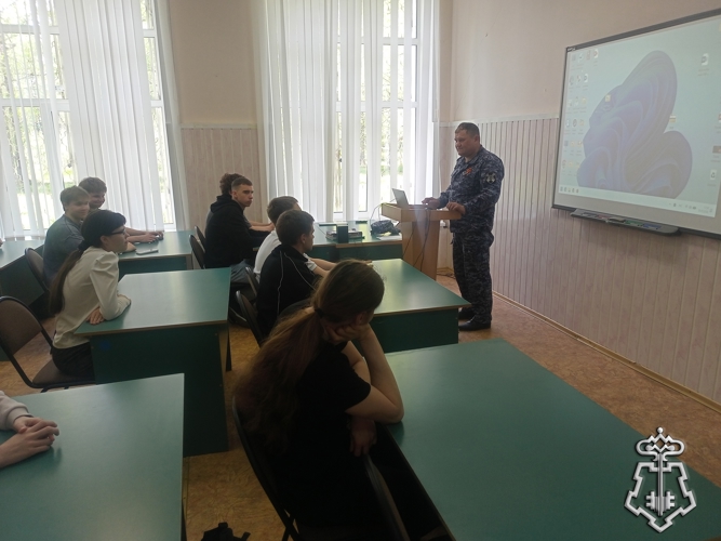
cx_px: 360
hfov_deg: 63.5
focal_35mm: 28
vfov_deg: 49.7
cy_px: 270
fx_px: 583
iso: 116
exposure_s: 1/129
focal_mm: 4.69
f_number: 1.8
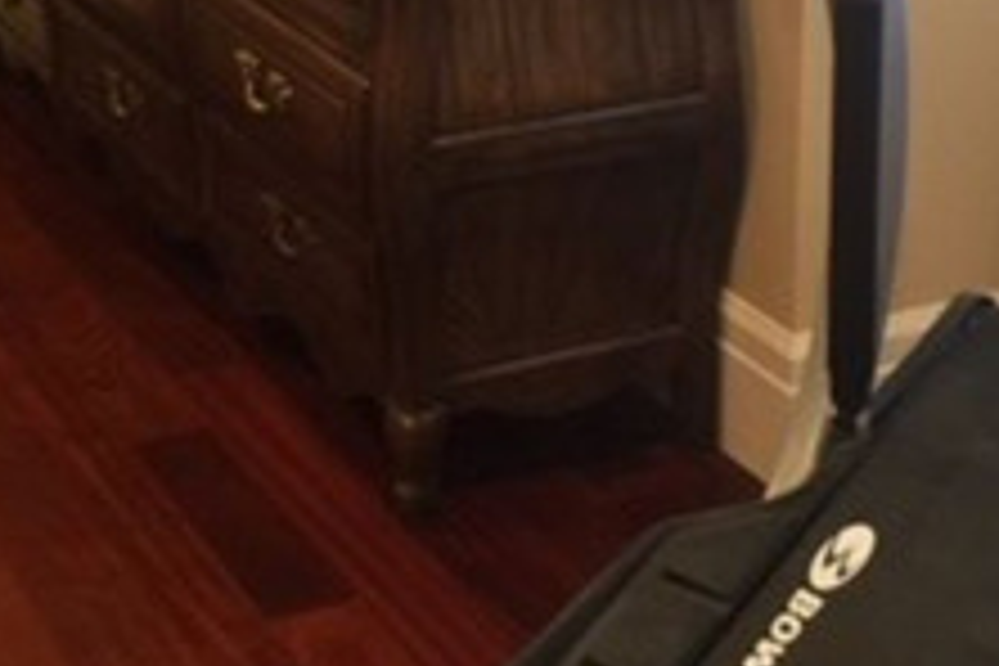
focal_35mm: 87
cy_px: -220
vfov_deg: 14.9
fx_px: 2414
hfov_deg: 23.3
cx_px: 333
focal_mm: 4.15
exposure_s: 1/15
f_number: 2.2
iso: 32
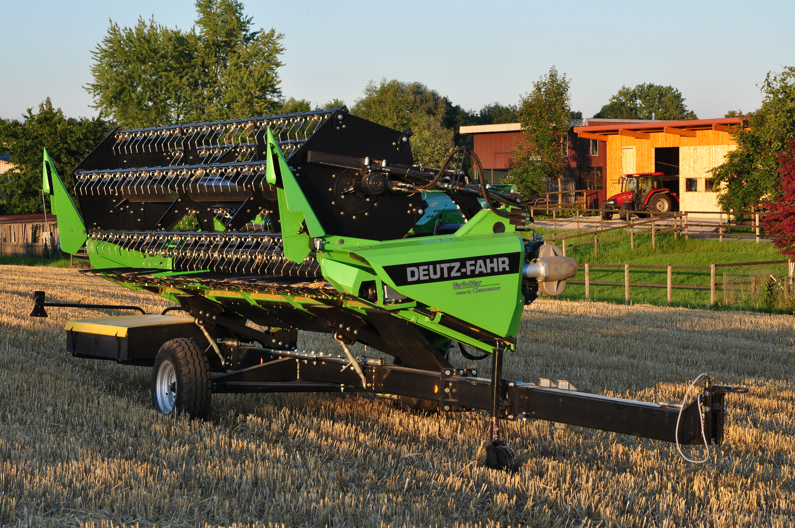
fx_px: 2183
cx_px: 388
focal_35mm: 99
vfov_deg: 13.8
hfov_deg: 20.6
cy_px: 266
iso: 200
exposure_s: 1/125
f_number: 8
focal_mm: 62
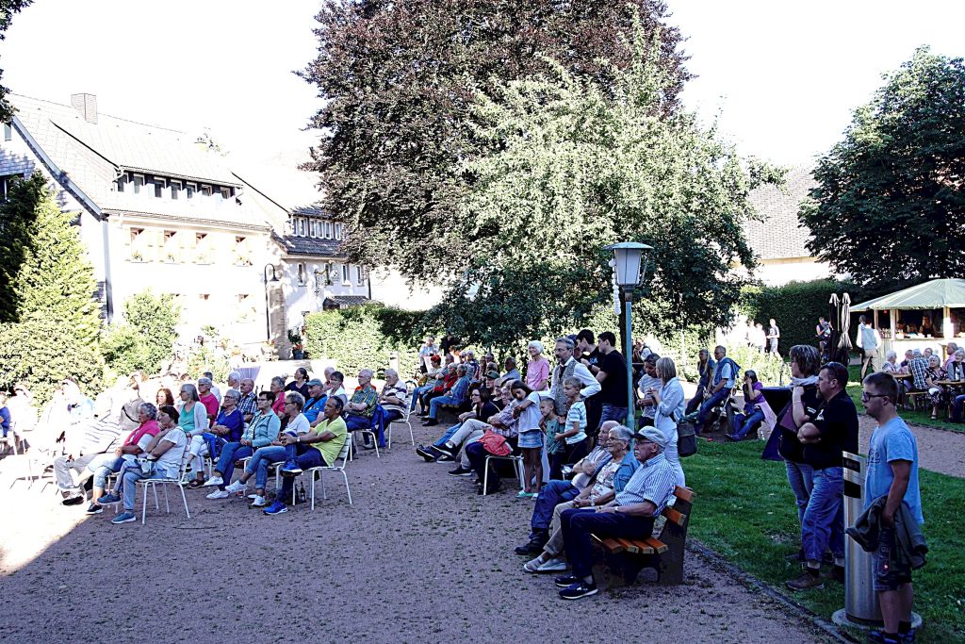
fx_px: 965
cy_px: 322
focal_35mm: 36
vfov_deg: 36.9
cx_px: 482
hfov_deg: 53.1
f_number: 8
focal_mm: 24
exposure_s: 1/125
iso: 400
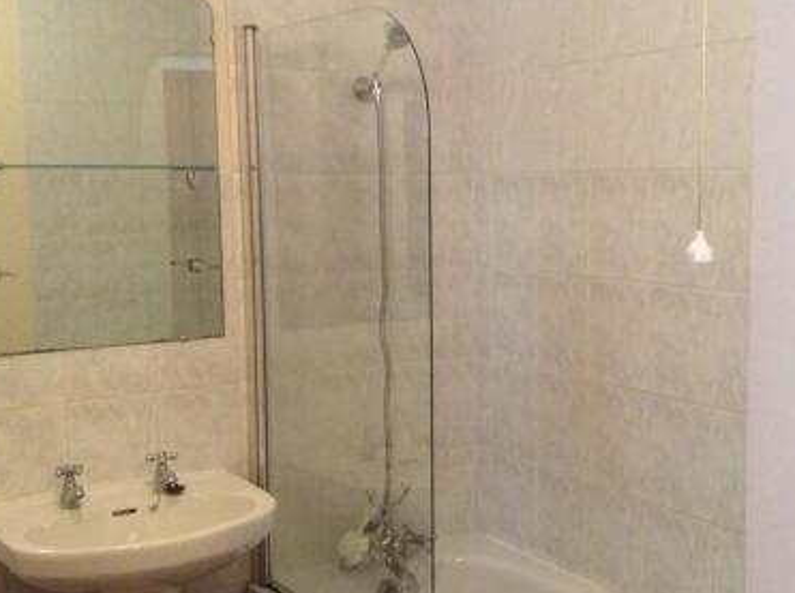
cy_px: 307
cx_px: 462
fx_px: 1192
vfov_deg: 28.0
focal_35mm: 52
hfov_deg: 36.8
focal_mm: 3.3
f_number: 2.4
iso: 200
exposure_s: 1/24
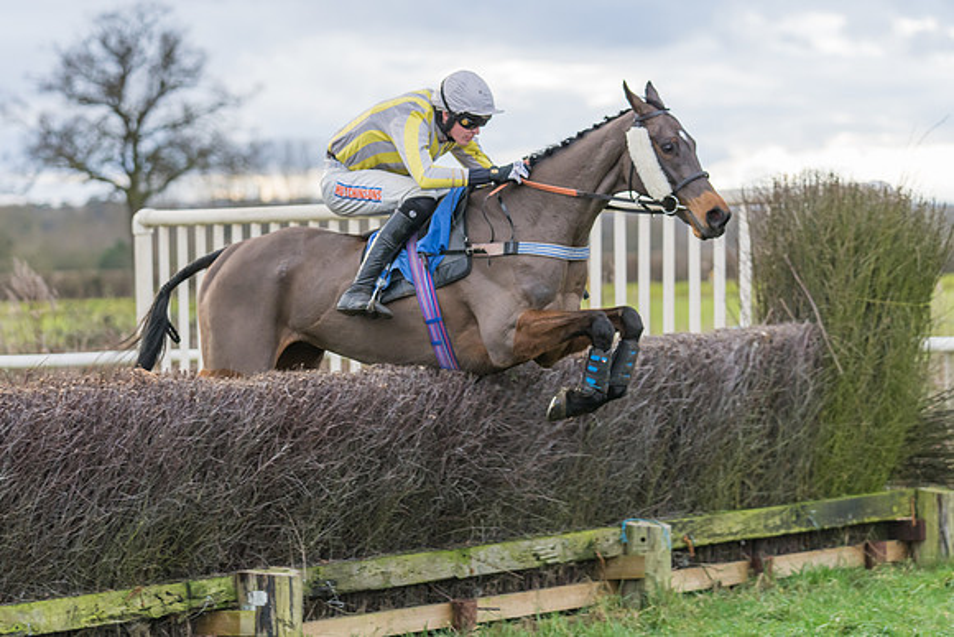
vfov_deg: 9.0
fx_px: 4022
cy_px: 333
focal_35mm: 152
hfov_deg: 13.5
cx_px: 333
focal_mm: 104
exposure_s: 1/1000
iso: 800
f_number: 2.8
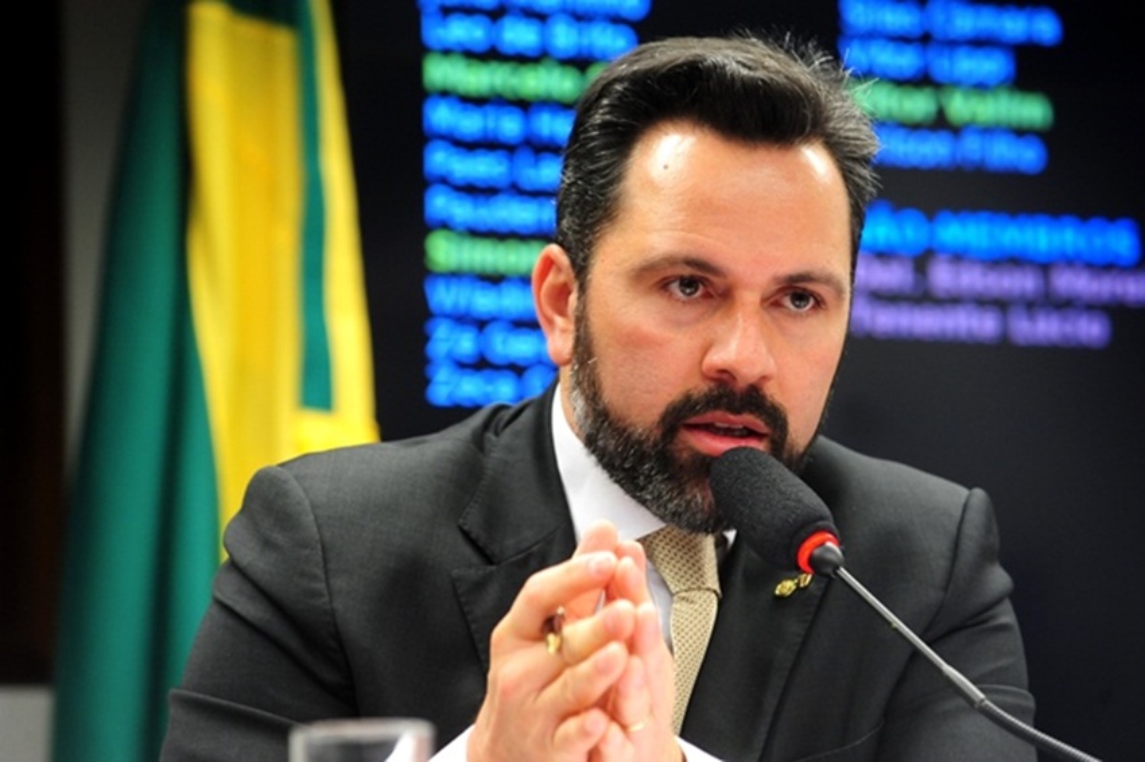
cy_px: 381
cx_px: 572
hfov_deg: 10.3
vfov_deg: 6.9
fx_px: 6358
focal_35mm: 200
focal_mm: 200
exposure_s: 1/125
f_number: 4.5
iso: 2500
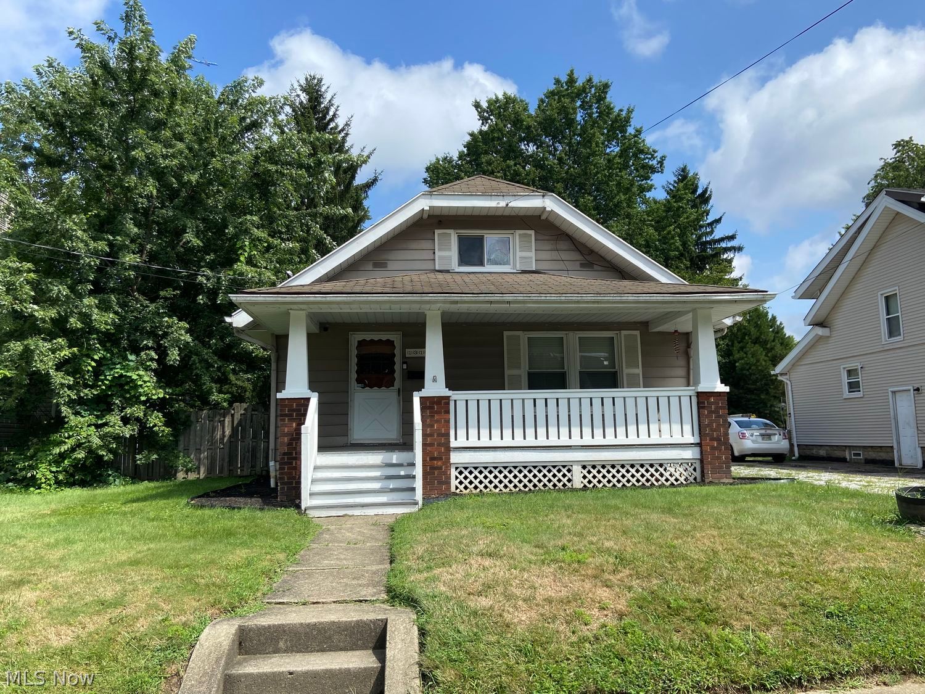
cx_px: 462
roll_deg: +0.9
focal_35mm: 26
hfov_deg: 67.3
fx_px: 695
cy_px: 347
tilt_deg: +8.0
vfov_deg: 53.1
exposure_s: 1/2625
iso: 32
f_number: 1.8
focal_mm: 4.25
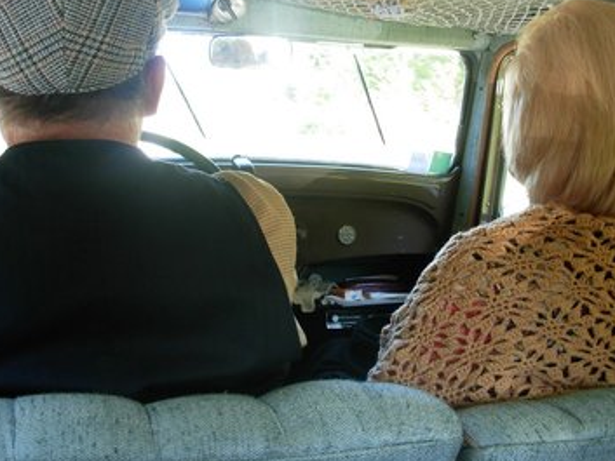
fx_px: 764
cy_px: 205
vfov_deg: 33.6
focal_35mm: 43
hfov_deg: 43.8
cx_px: 310
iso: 79
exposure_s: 1/22.6
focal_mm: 6.3
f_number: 2.9
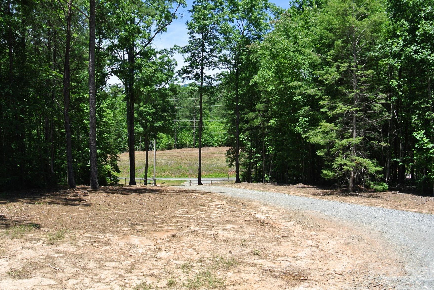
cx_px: 191
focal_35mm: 32
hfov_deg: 58.5
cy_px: 140
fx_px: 386
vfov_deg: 41.2
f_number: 4.5
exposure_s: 1/500
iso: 100
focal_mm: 10
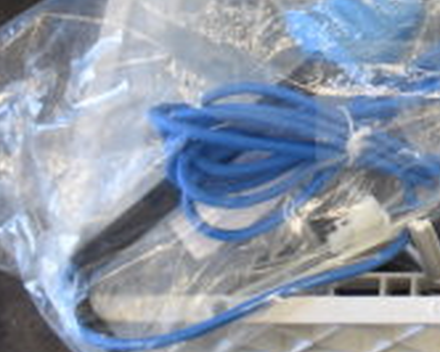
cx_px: 612
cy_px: -44
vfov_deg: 16.0
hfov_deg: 18.7
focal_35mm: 93
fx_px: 1212
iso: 220
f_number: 3.5
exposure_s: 1/30
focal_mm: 18
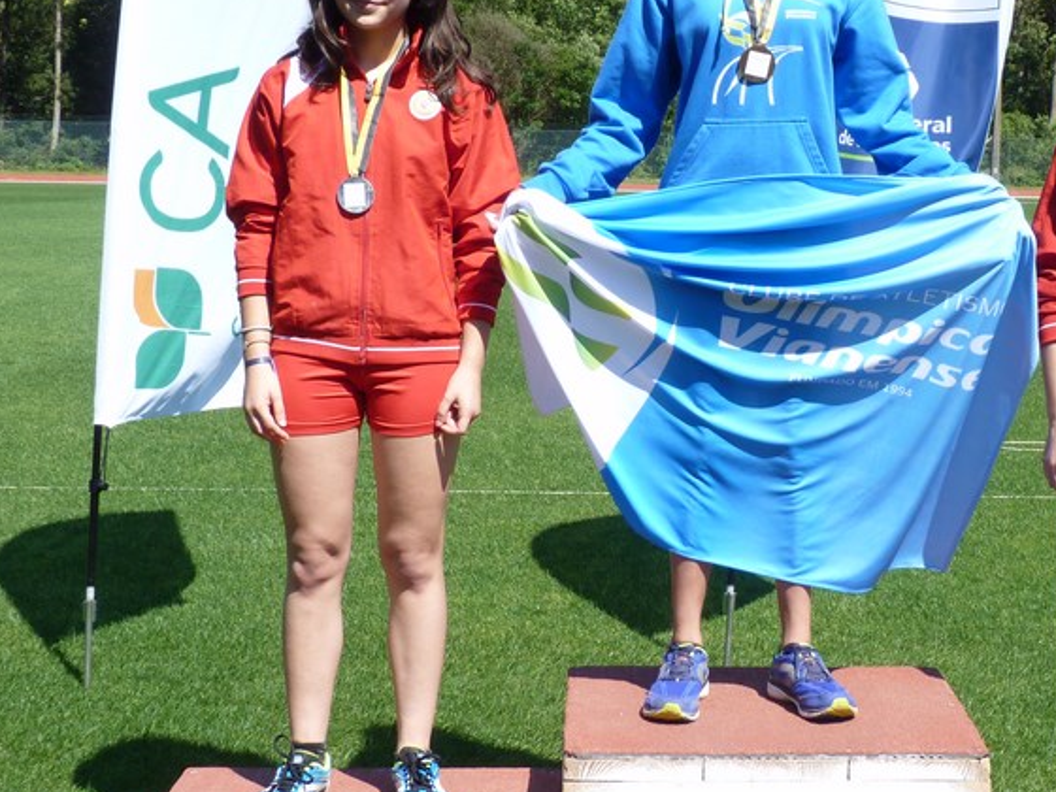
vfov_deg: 19.6
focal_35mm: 75
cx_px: 773
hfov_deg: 25.7
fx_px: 2288
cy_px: 366
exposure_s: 1/400
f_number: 4.5
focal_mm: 7.3
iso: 80
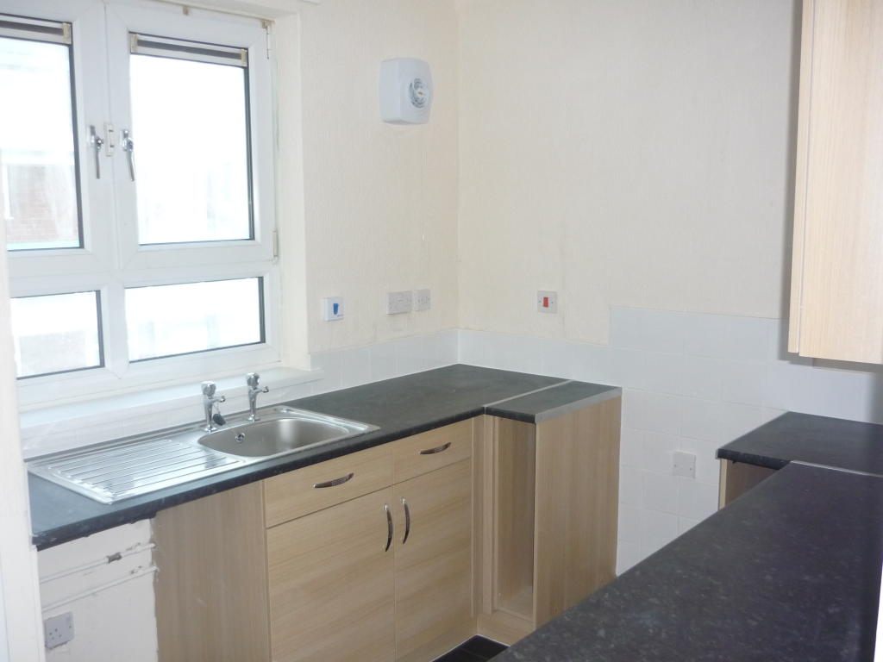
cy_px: 331
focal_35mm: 33
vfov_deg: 42.9
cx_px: 442
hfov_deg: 55.4
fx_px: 842
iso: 250
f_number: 2.8
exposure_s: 1/30
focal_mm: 5.5
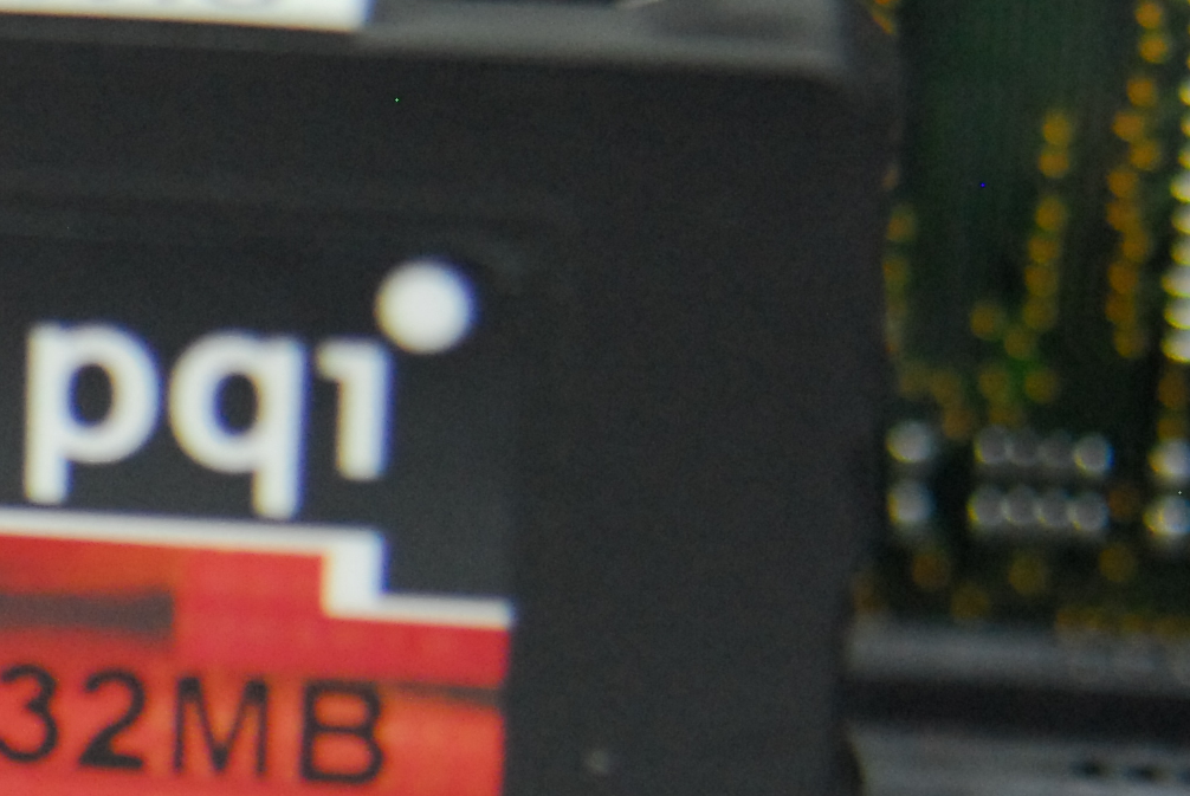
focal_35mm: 260
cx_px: -1024
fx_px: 8601
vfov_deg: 5.3
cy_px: 756
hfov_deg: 7.6
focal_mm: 45
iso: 800
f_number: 3.5
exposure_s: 1/100
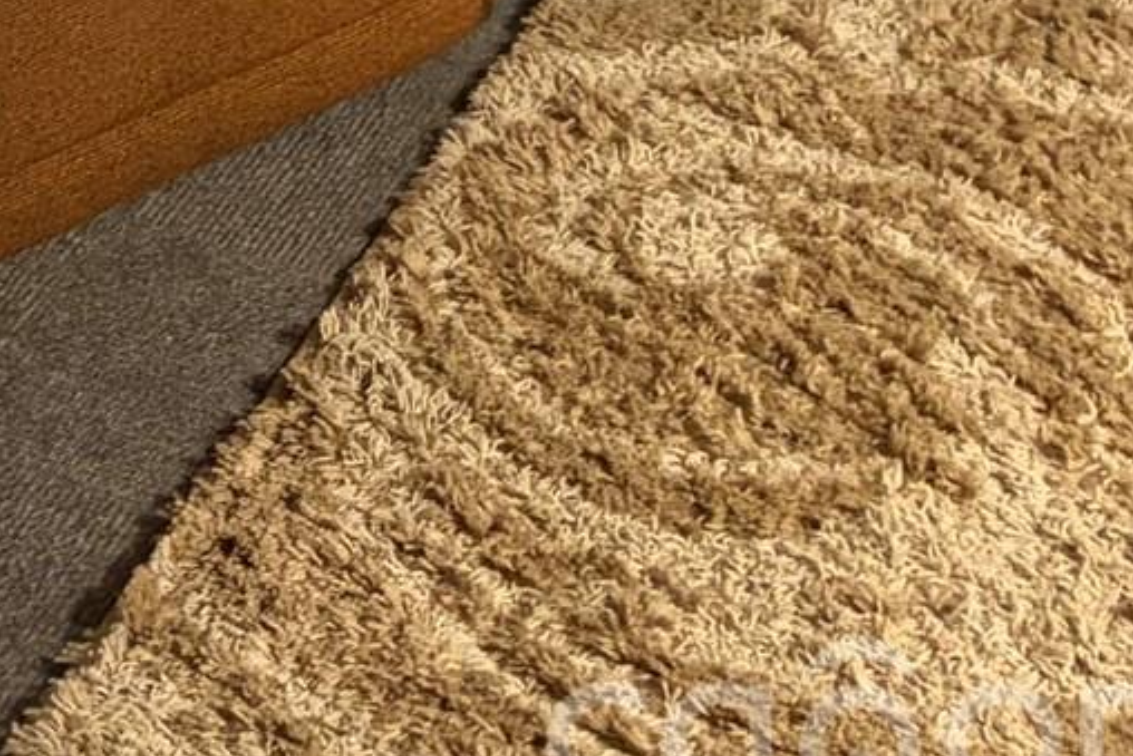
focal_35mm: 109
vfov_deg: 11.3
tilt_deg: -15.5
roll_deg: +2.4
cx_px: -395
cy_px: -803
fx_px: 3431
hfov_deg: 17.4
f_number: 1.6
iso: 400
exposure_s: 1/40
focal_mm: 5.96
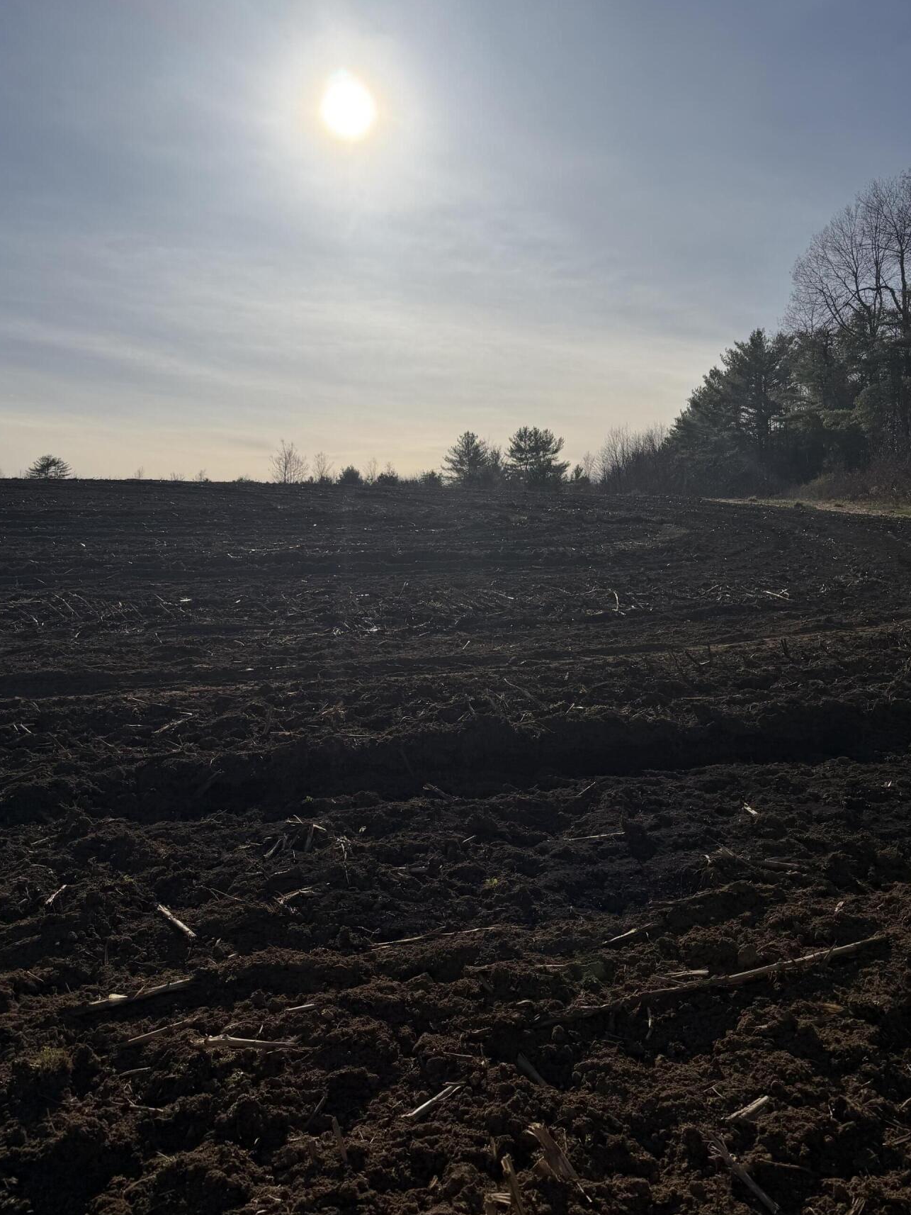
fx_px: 982
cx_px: 470
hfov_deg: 49.7
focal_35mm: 28
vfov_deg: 63.2
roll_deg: +1.4
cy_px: 524
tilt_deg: +0.7
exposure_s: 1/22727
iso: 80
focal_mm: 6.76
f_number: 1.78
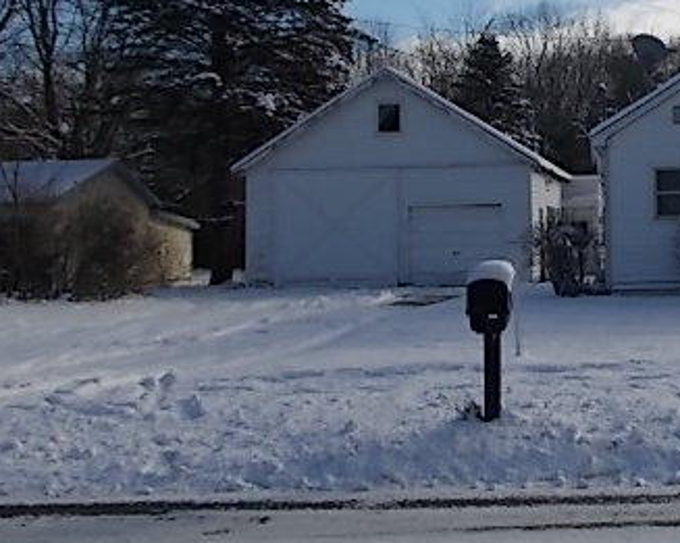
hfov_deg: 27.7
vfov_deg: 23.3
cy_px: 148
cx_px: 659
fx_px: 1307
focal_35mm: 65
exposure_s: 1/250
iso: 80
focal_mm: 6
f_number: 9.2
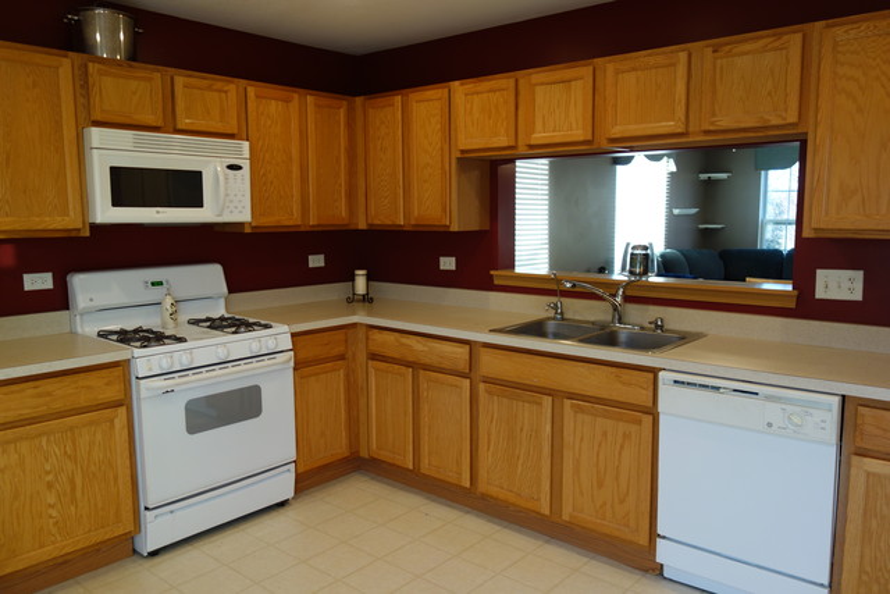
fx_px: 692
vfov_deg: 46.4
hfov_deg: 65.5
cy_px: 297
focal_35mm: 28
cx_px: 445
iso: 125
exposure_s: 1/80
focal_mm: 10.4
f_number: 1.8
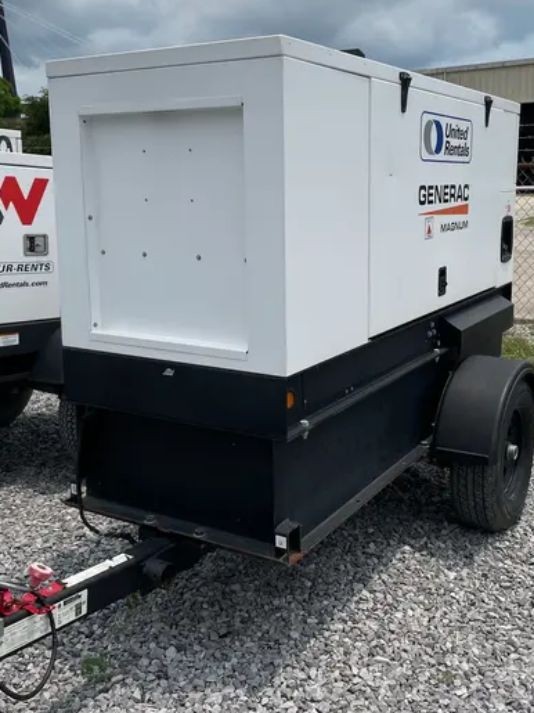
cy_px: 297
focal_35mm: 37
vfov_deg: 49.9
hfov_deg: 38.6
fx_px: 761
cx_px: 302
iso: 50
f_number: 1.6
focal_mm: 4.2
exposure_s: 1/9804
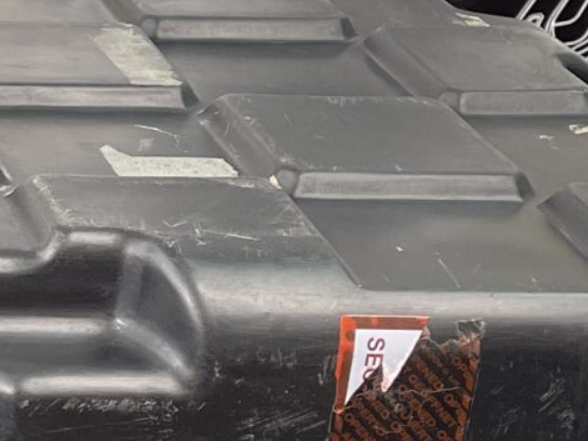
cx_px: -454
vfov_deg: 10.8
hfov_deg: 13.2
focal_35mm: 136
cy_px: 405
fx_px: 2310
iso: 80
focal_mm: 5.1
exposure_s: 1/100
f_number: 1.6
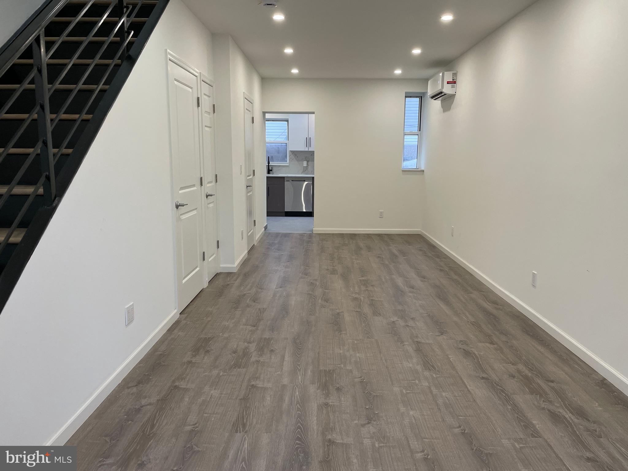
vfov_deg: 53.1
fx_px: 472
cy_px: 236
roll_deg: -0.5
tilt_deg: -9.1
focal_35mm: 26
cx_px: 314
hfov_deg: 67.3
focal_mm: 4.2
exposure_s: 1/120
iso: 125
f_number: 1.6
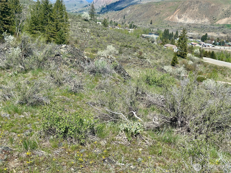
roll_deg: -3.9
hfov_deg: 39.7
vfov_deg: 30.3
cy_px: 86
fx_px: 320
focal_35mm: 48
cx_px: 116
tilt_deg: -12.4
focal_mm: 6.86
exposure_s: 1/4566
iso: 80
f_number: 1.78
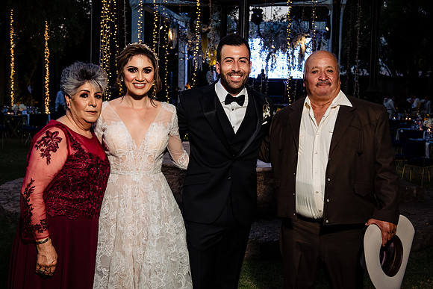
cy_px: 144
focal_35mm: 48
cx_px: 216
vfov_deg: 28.1
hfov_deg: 41.1
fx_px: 577
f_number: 6.3
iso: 1250
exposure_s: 1/200
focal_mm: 48
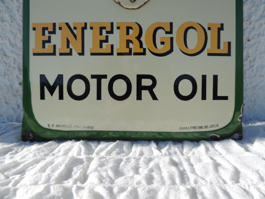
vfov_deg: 56.8
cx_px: 132
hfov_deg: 71.6
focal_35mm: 24
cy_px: 100
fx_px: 184
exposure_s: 1/1000
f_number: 3
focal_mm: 4.3
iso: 80
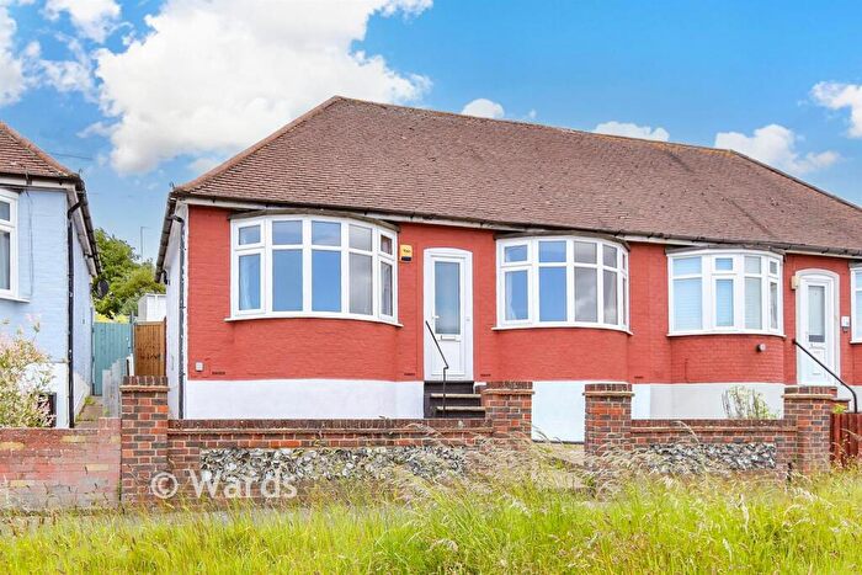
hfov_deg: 100.4
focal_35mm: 15
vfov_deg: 77.4
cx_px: 431
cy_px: 288
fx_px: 359
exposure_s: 1/250
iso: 200
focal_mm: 10
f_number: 8
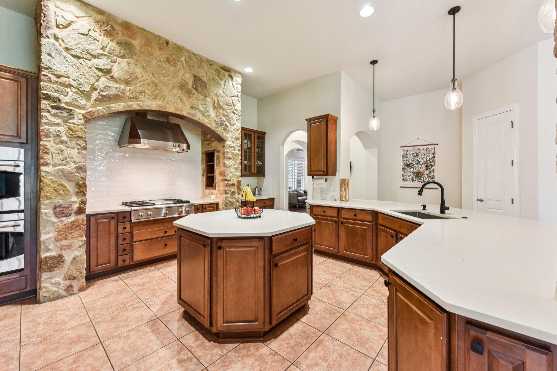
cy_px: 186
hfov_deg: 104.3
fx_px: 217
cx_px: 278
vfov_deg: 81.2
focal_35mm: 14
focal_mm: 14
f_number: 8
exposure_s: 1/15
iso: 1800
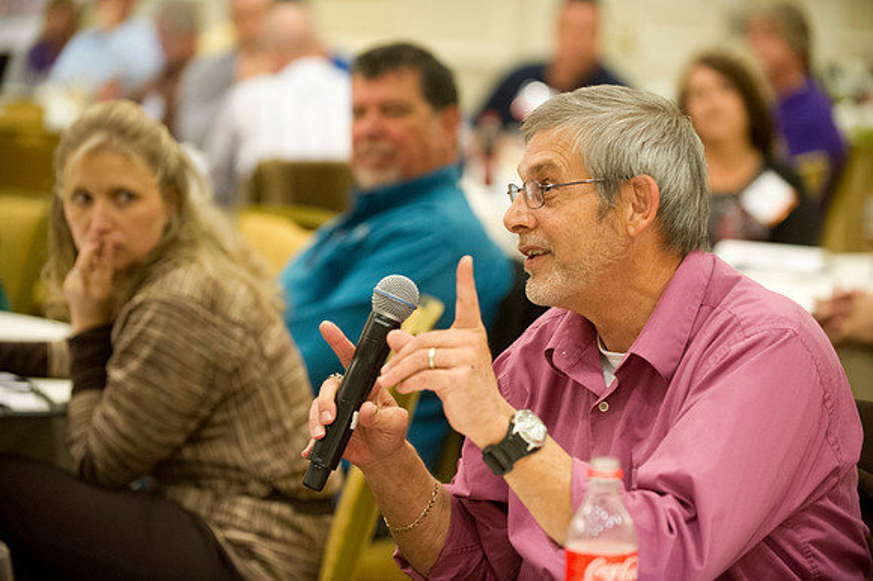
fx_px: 2908
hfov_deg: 17.1
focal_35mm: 120
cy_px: 290
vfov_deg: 11.4
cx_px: 436
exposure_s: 1/60
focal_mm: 120
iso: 3200
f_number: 2.8
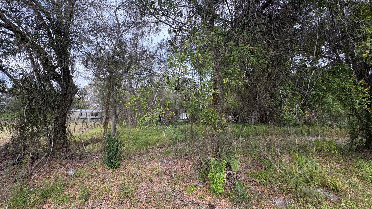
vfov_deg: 67.0
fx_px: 158
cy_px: 98
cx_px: 178
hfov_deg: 99.3
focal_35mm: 16
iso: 64
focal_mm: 2.22
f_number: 2.2
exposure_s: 1/379
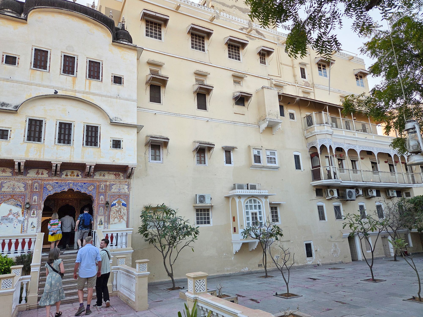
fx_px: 281
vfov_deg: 58.9
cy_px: 158
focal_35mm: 23
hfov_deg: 73.9
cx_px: 212
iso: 50
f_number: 1.8
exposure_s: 1/359
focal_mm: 5.4
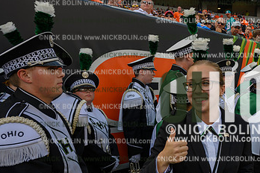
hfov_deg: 45.6
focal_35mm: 40
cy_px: 107
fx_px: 289
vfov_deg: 33.3
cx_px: 213
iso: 80
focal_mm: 24
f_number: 7.1
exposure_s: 1/100
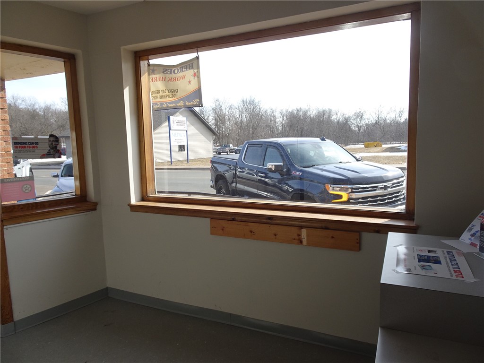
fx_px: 336
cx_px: 242
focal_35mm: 24
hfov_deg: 71.6
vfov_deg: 56.8
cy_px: 182
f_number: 3.5
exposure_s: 1/400
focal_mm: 4.1
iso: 80
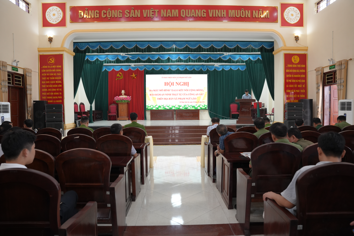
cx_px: 177
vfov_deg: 53.1
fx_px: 236
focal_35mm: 24
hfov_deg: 73.7
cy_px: 118
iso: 1250
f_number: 3.5
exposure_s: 1/125
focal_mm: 24
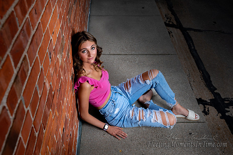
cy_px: 78
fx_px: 227
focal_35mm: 35
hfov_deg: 54.4
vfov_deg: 37.9
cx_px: 116
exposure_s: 1/160
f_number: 6.3
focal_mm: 35
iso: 100
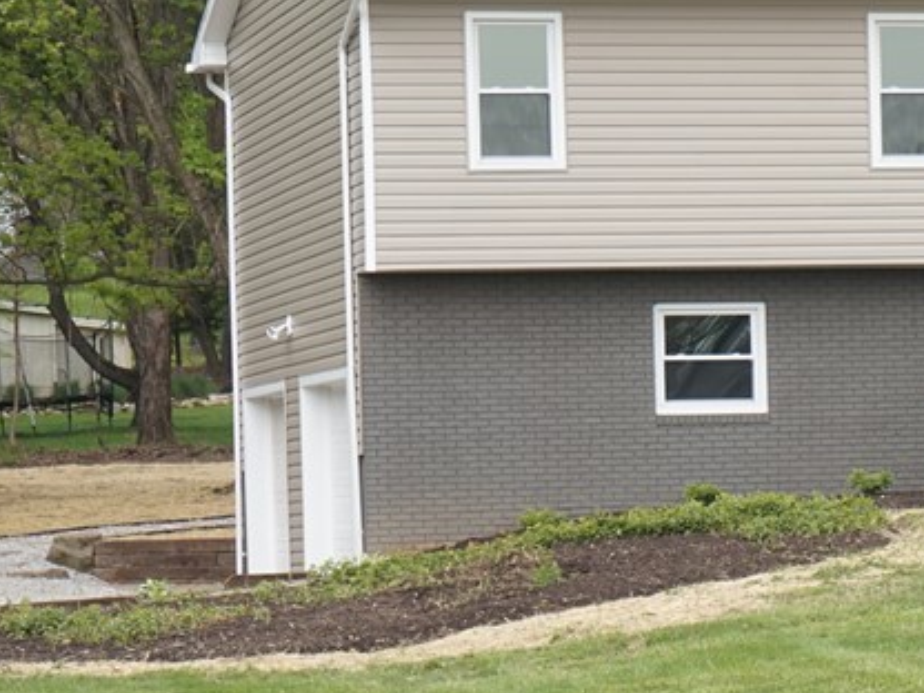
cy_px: 500
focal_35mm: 184
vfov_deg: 8.1
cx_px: 1022
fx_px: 4918
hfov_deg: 10.6
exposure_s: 1/100
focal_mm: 49
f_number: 8
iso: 100
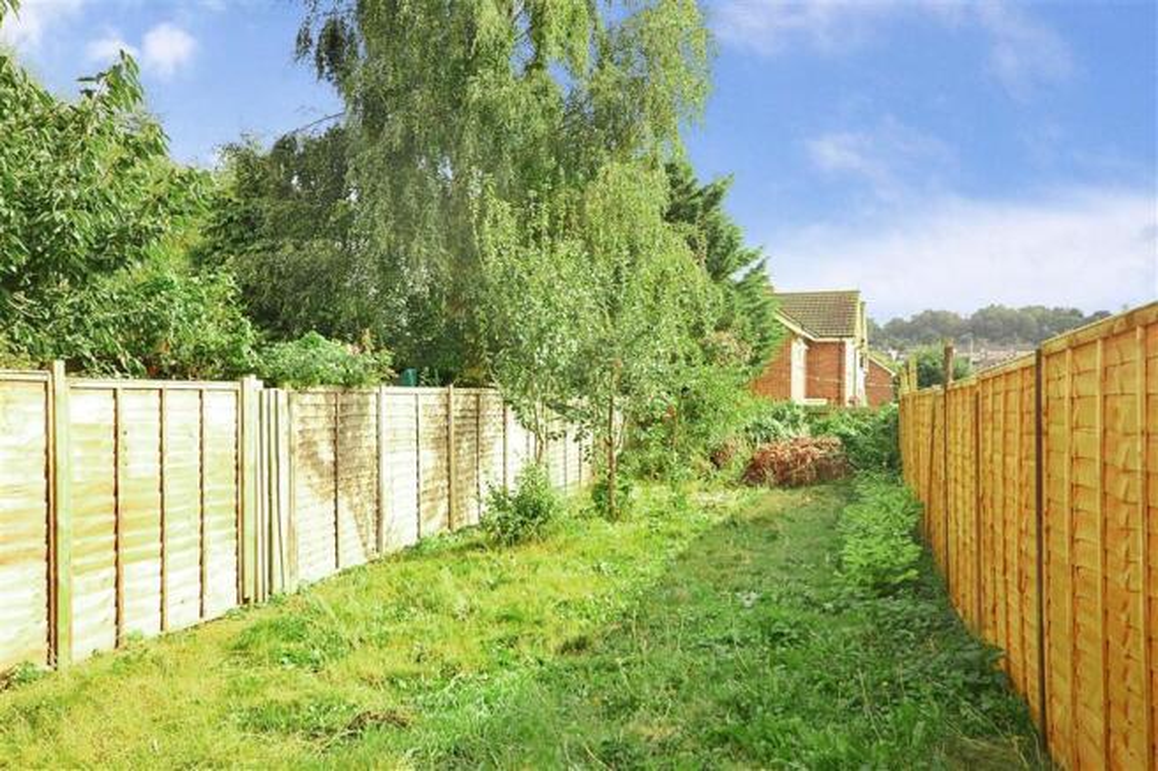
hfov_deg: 61.9
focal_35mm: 30
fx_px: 965
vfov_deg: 43.6
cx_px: 579
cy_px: 386
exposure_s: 1/100
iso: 200
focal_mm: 20
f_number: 7.1
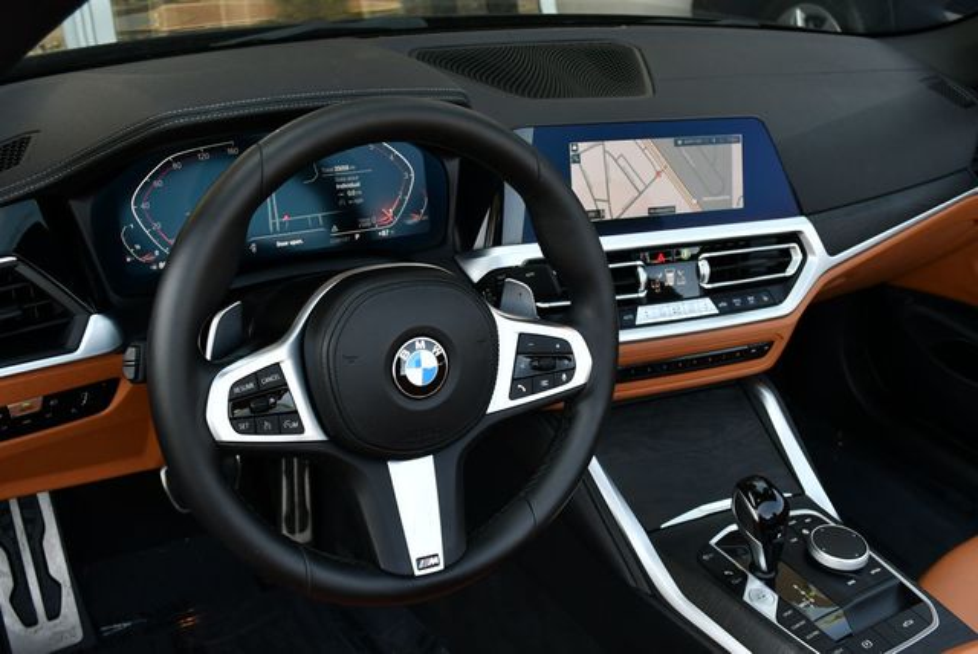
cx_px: 489
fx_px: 979
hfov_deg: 53.1
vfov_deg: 36.9
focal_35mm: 36
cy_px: 327
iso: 400
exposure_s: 1/250
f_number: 4.5
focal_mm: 18
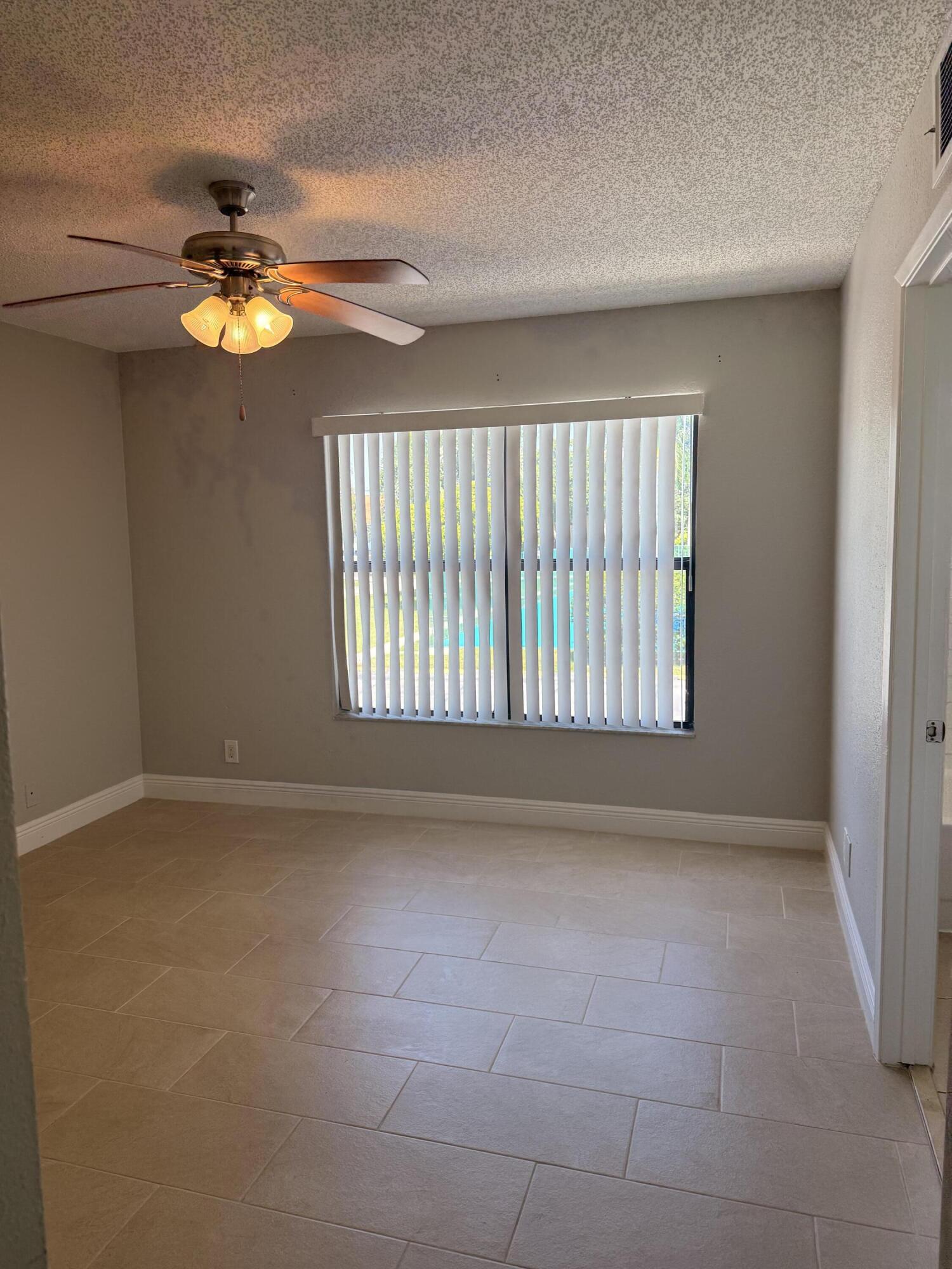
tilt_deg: -4.2
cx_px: 476
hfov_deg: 56.8
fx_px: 880
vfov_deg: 71.6
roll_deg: +0.1
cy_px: 634
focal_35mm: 24
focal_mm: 6.76
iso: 100
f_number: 1.78
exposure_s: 1/176
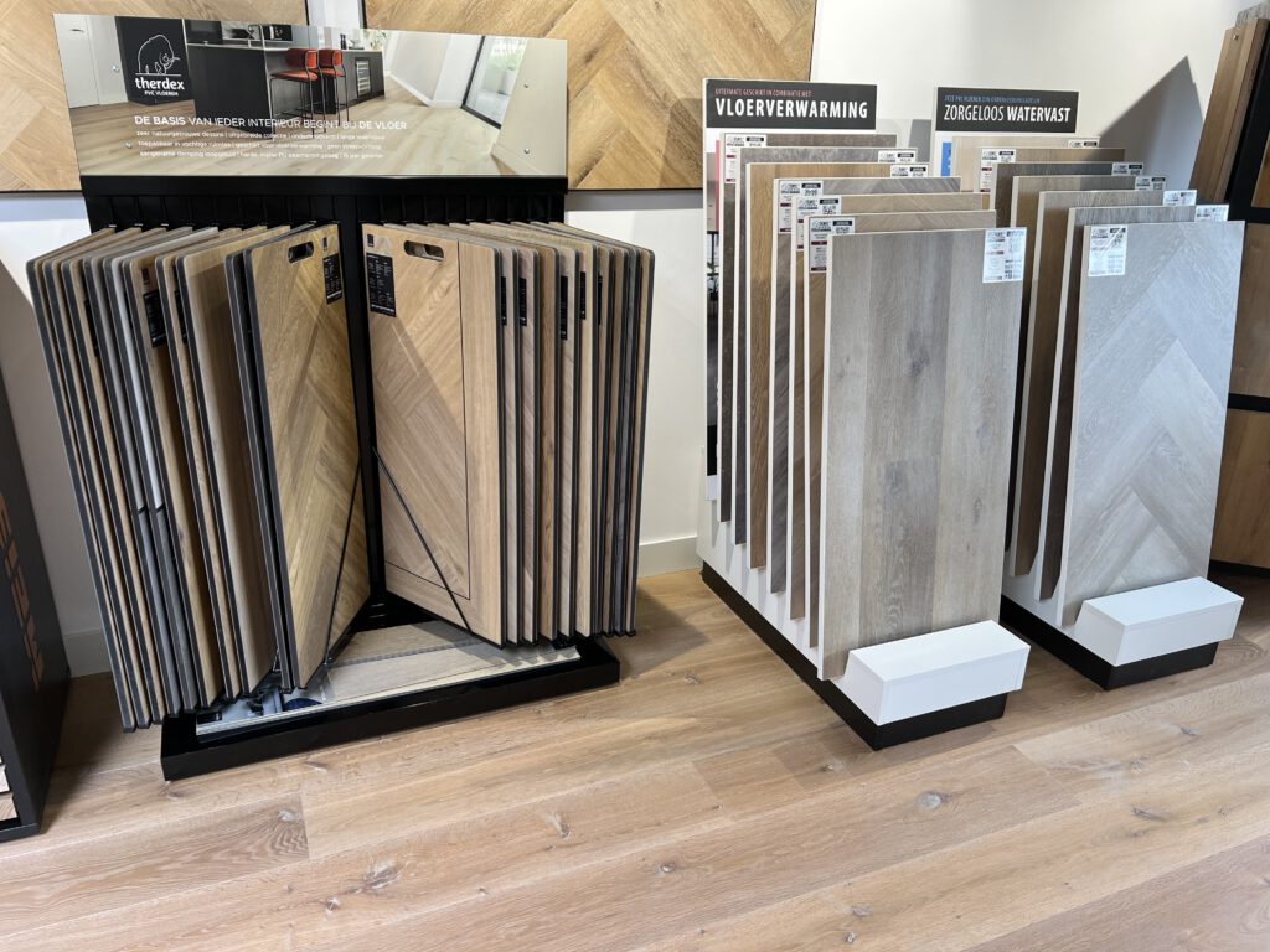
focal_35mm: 26
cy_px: 476
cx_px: 635
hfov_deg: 67.3
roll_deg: -1.0
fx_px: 954
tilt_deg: -21.1
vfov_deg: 53.1
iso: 80
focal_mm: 5.7
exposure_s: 1/100
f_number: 1.5
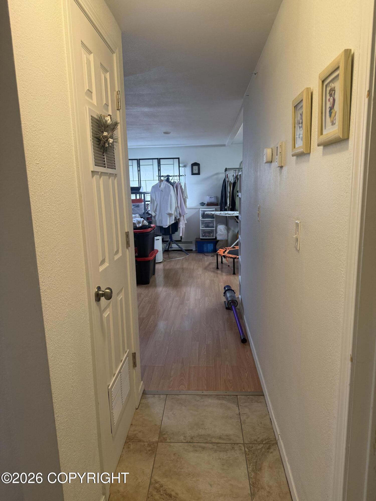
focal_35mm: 24
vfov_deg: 71.6
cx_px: 188
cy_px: 250
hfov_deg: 56.8
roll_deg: +1.7
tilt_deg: -8.7
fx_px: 348
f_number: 1.78
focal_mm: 6.76
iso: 160
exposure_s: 1/60
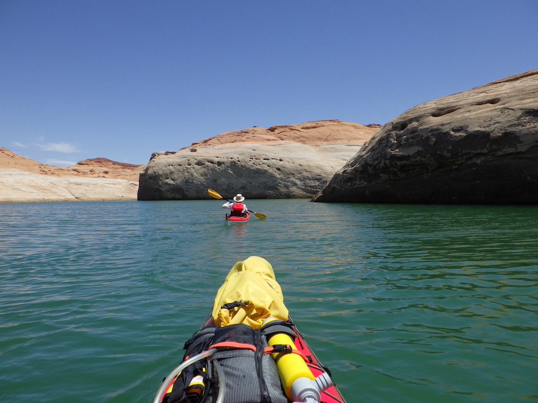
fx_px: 435
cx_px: 269
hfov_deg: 63.4
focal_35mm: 28
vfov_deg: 49.8
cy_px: 202
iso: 125
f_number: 4.2
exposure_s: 1/1250
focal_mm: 5
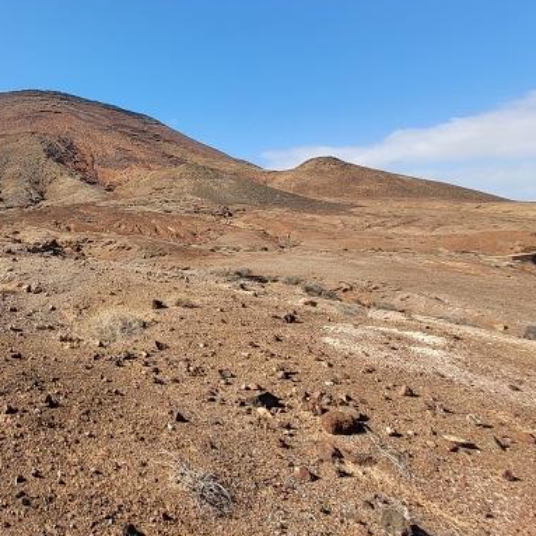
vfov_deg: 62.6
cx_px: 48
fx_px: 420
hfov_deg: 55.7
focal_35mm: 24
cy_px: 158
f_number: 2.2
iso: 40
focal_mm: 1.74
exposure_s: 1/1172
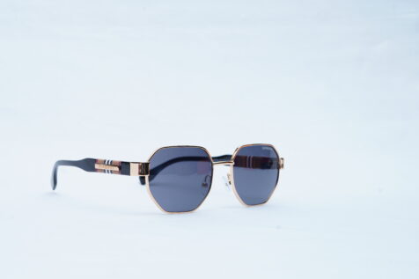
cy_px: 162
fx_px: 733
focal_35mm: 63
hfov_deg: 31.8
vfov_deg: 21.5
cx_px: 165
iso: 200
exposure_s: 1/160
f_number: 9
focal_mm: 50
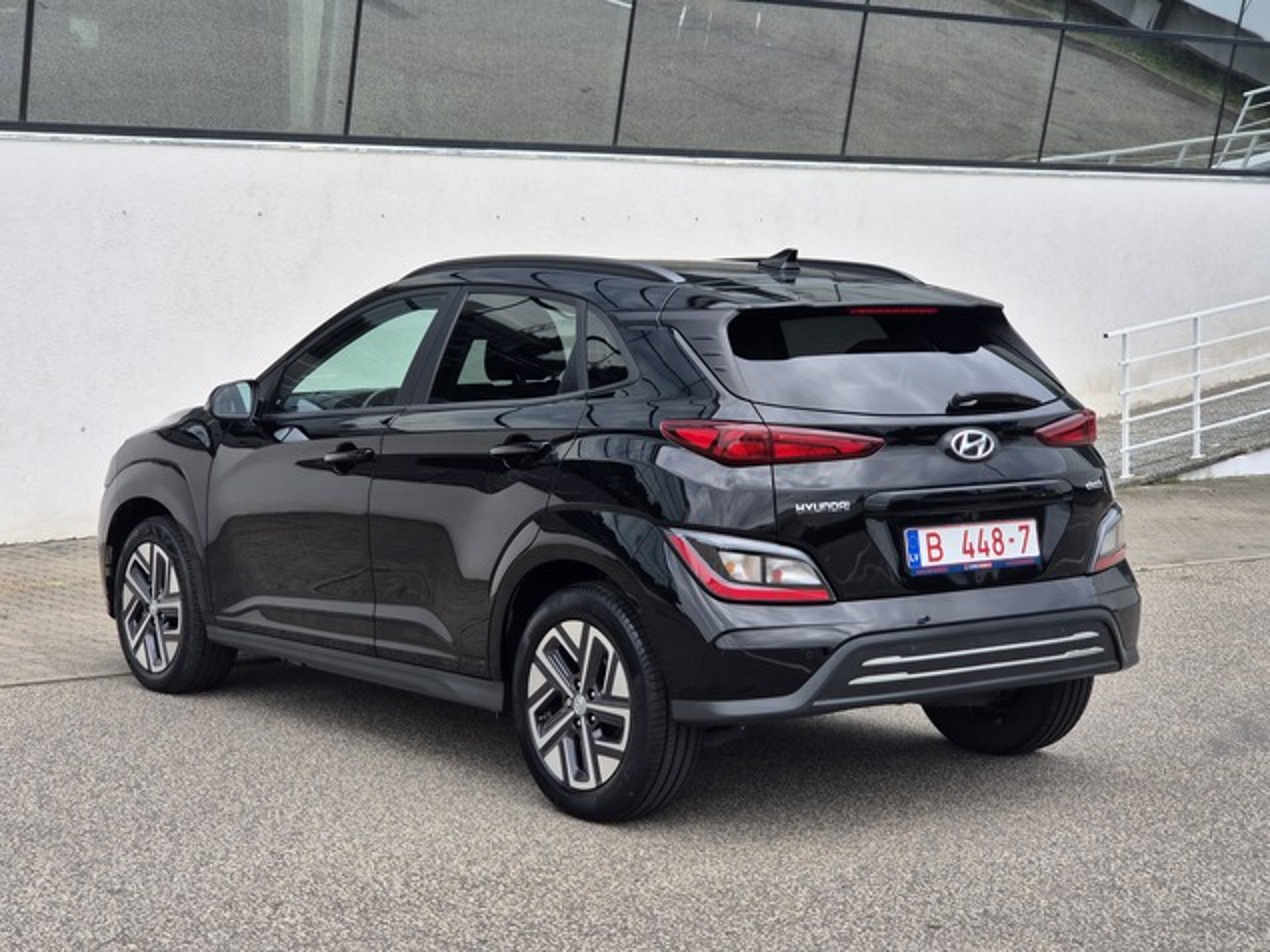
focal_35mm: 69
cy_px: 476
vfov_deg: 21.3
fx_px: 2531
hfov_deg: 28.2
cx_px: 635
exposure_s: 1/372
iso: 25
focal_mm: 7
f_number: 2.4
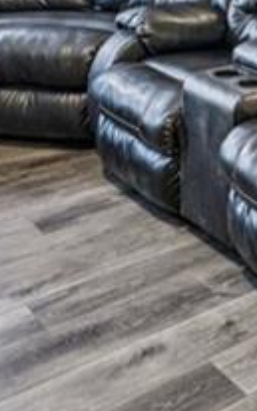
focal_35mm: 71
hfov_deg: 17.5
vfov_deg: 24.8
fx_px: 795
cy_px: -138
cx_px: 305
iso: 400
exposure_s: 1/2
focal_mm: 14
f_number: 13
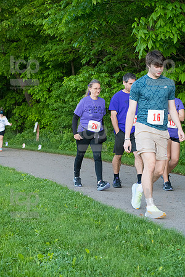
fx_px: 601
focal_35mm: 78
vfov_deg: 26.0
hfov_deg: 17.5
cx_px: 92
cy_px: 138
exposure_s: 1/1600
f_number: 5.6
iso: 4000
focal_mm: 78
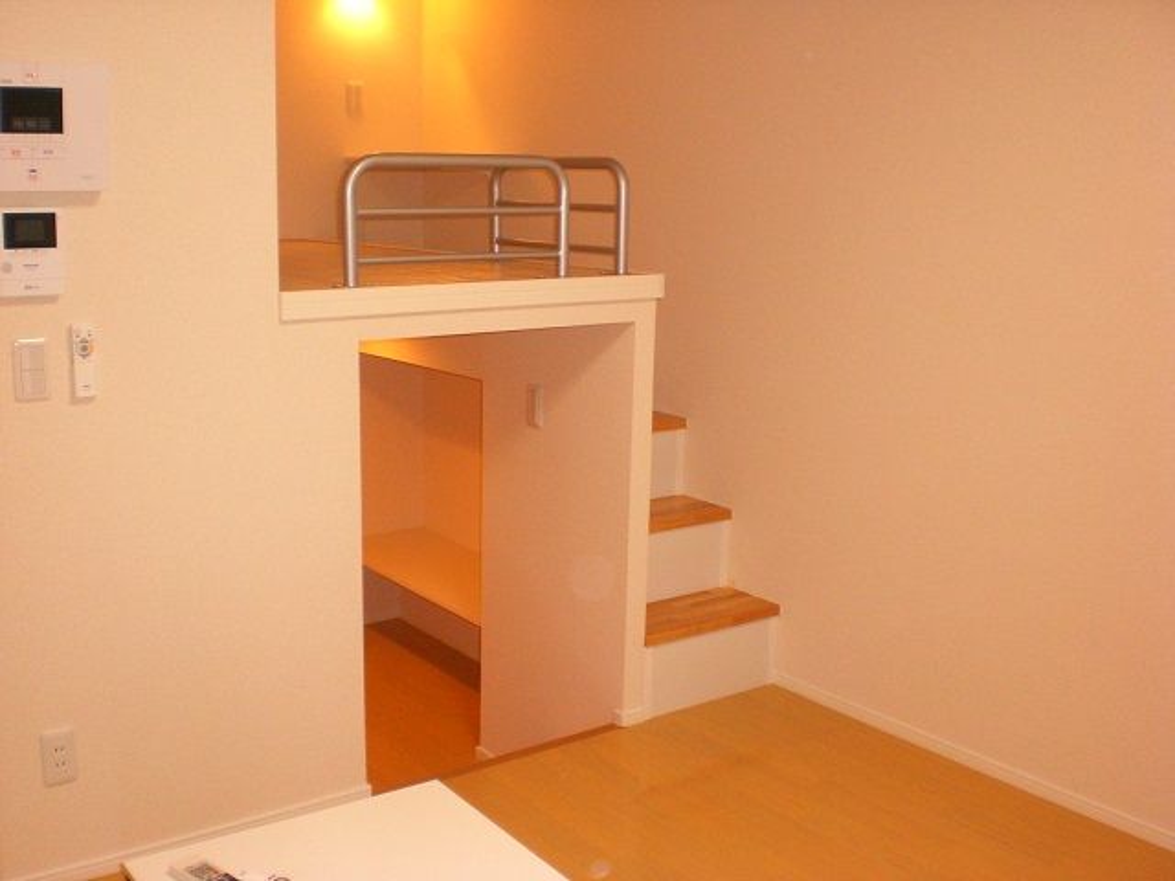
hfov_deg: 49.0
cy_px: 440
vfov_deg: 37.7
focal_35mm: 38
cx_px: 588
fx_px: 1290
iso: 200
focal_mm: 6.3
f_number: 3.1
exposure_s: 1/60
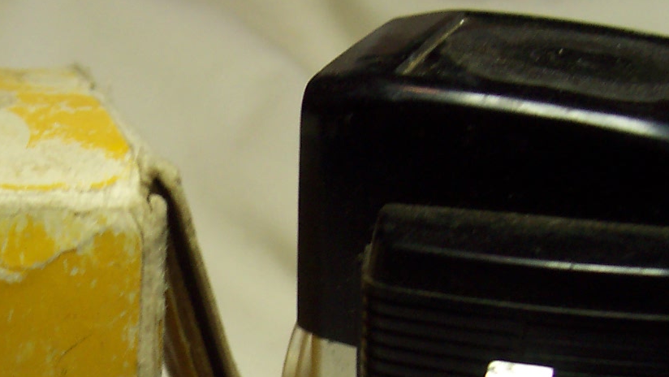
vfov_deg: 14.7
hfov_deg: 25.8
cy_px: 384
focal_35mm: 81
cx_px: 149
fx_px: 1437
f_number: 2.8
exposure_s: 1/60
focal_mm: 5.6
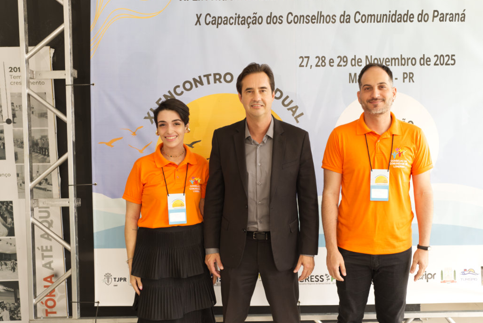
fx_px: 550
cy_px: 183
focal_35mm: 41
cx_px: 278
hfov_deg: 47.2
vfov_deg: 32.6
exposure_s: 1/100
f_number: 5.6
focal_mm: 35
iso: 640
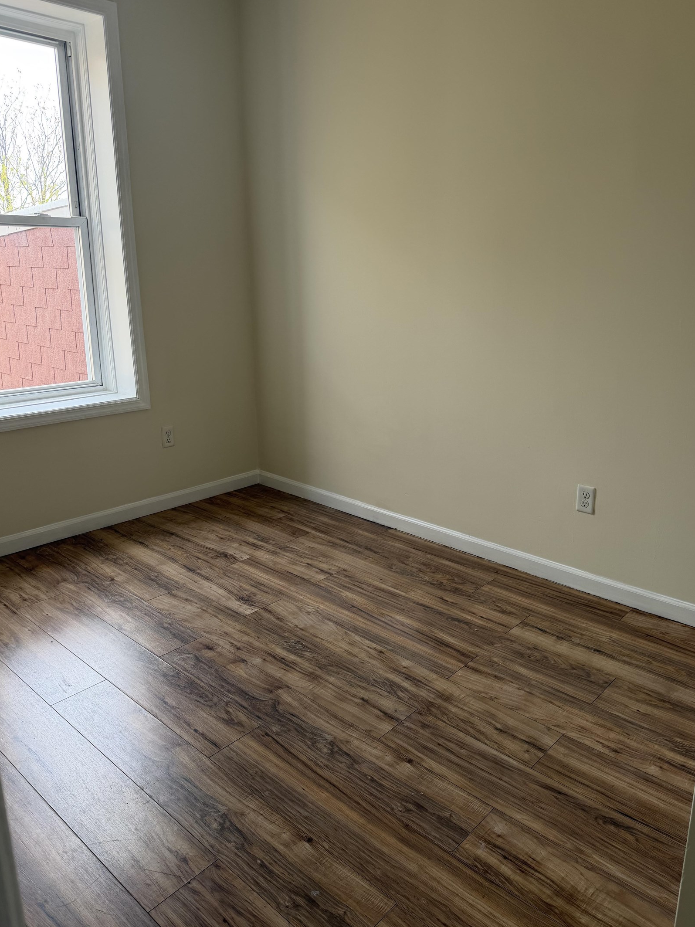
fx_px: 696
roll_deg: -0.6
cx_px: 372
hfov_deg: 53.0
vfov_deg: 67.3
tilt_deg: -16.3
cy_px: 454
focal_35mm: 26
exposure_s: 1/121
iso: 80
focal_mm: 6.76
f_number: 1.78
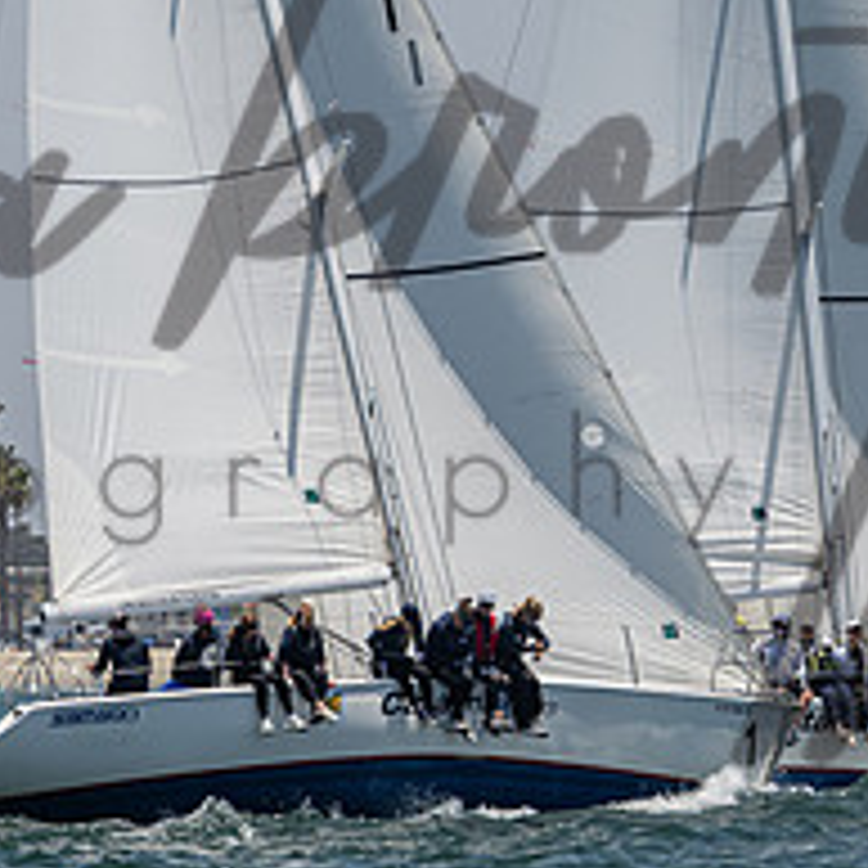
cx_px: 618
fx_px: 16029
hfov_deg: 3.1
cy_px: 90
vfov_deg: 3.1
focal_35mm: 565
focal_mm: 165
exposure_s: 1/2000
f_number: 8
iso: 400
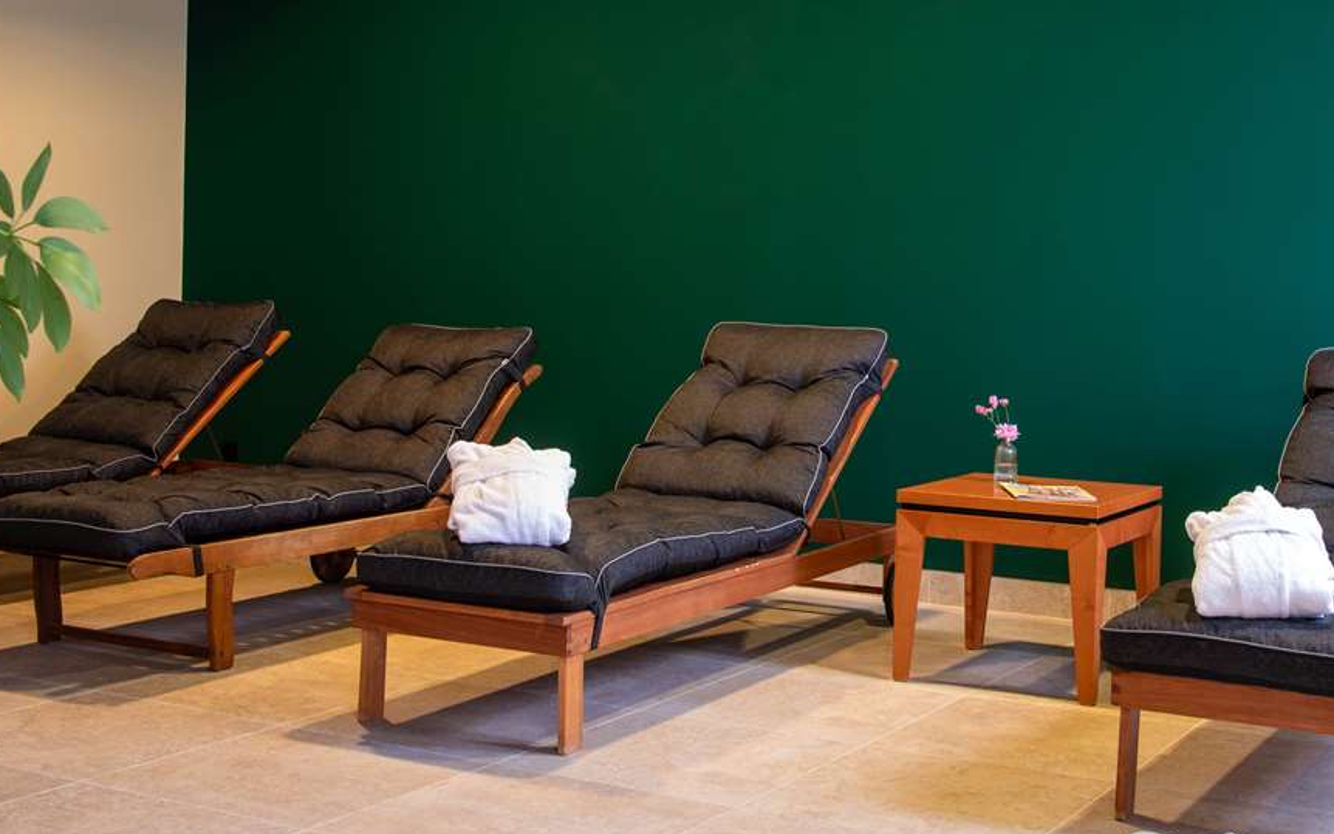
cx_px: 743
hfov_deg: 36.8
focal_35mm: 55
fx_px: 2000
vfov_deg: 23.5
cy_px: 277
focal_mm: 31
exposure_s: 2.5
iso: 160
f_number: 8
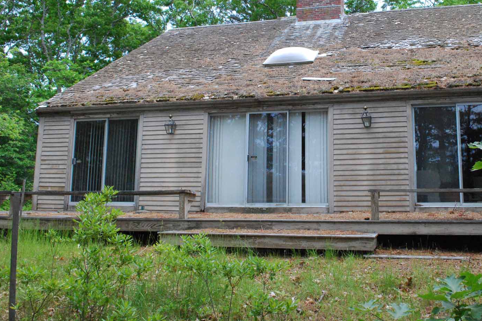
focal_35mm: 35
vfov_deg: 37.6
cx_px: 303
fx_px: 469
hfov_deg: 53.8
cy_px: 115
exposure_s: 1/500
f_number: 11
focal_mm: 18
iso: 1600
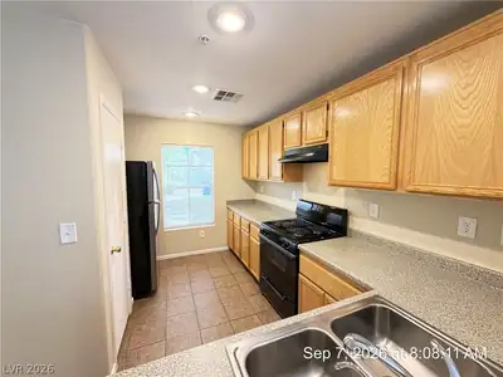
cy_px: 188
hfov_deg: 102.1
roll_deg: -0.2
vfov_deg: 85.7
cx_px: 252
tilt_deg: -5.3
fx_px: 203
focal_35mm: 14
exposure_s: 1/60
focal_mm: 2.22
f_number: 2.2
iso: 1000
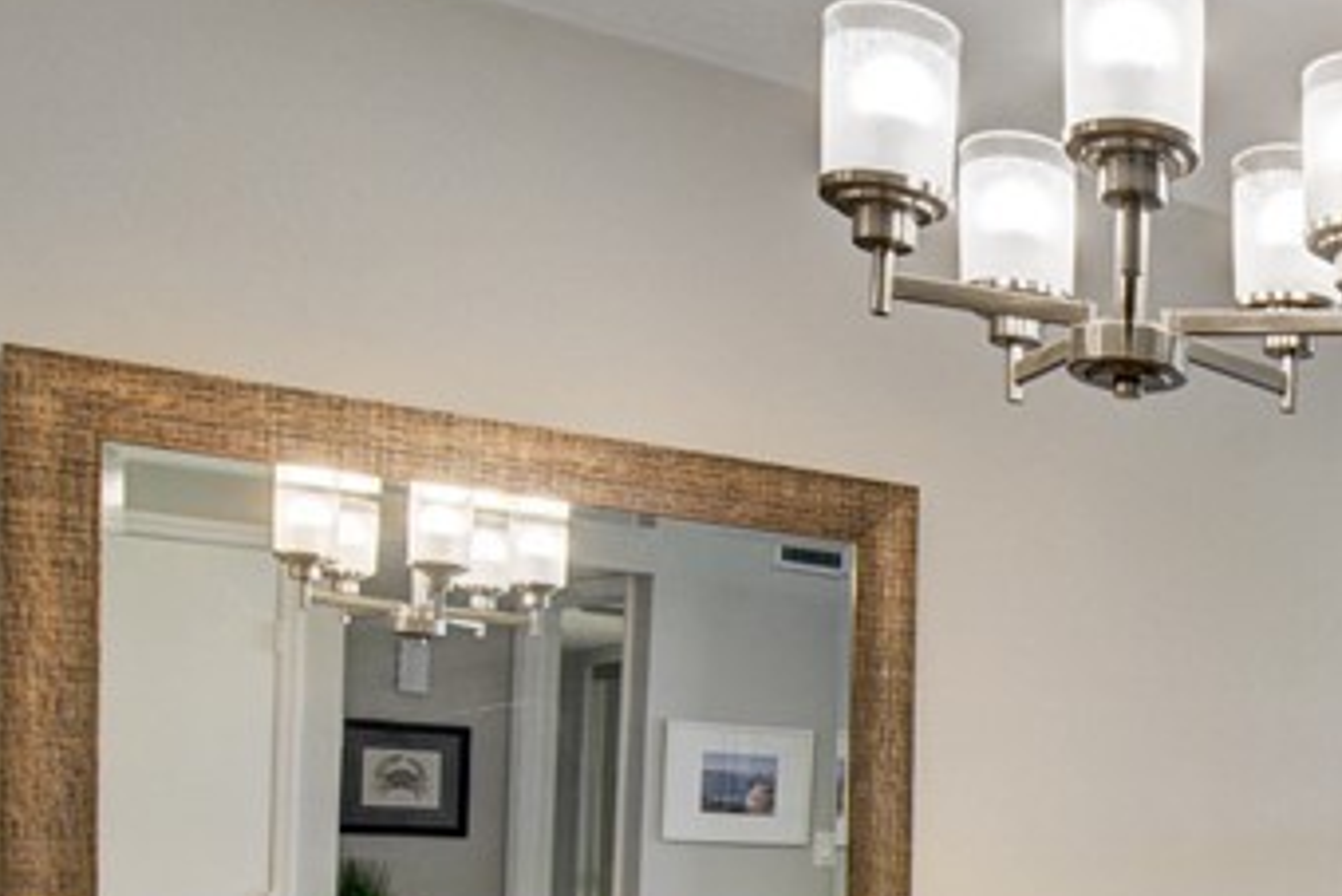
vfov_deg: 25.0
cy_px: 932
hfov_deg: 32.8
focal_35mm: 51
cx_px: 1563
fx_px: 1902
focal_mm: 16
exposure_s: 1/6
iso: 400
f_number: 8
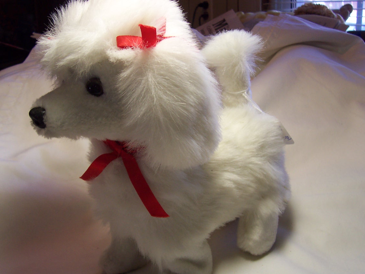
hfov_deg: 47.8
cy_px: 139
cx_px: 175
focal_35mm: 39
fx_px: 411
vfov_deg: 36.8
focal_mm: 5.6
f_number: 2.8
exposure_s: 1/60
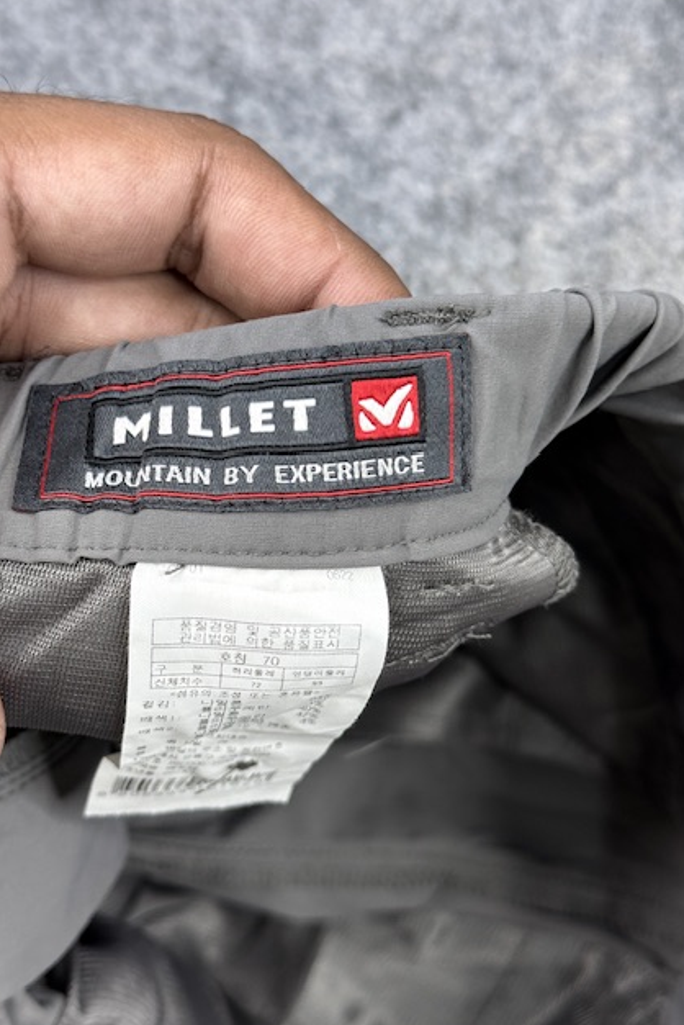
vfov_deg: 38.9
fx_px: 1452
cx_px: 313
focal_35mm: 51
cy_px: 519
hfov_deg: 26.5
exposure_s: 1/100
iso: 64
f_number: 1.78
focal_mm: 6.76
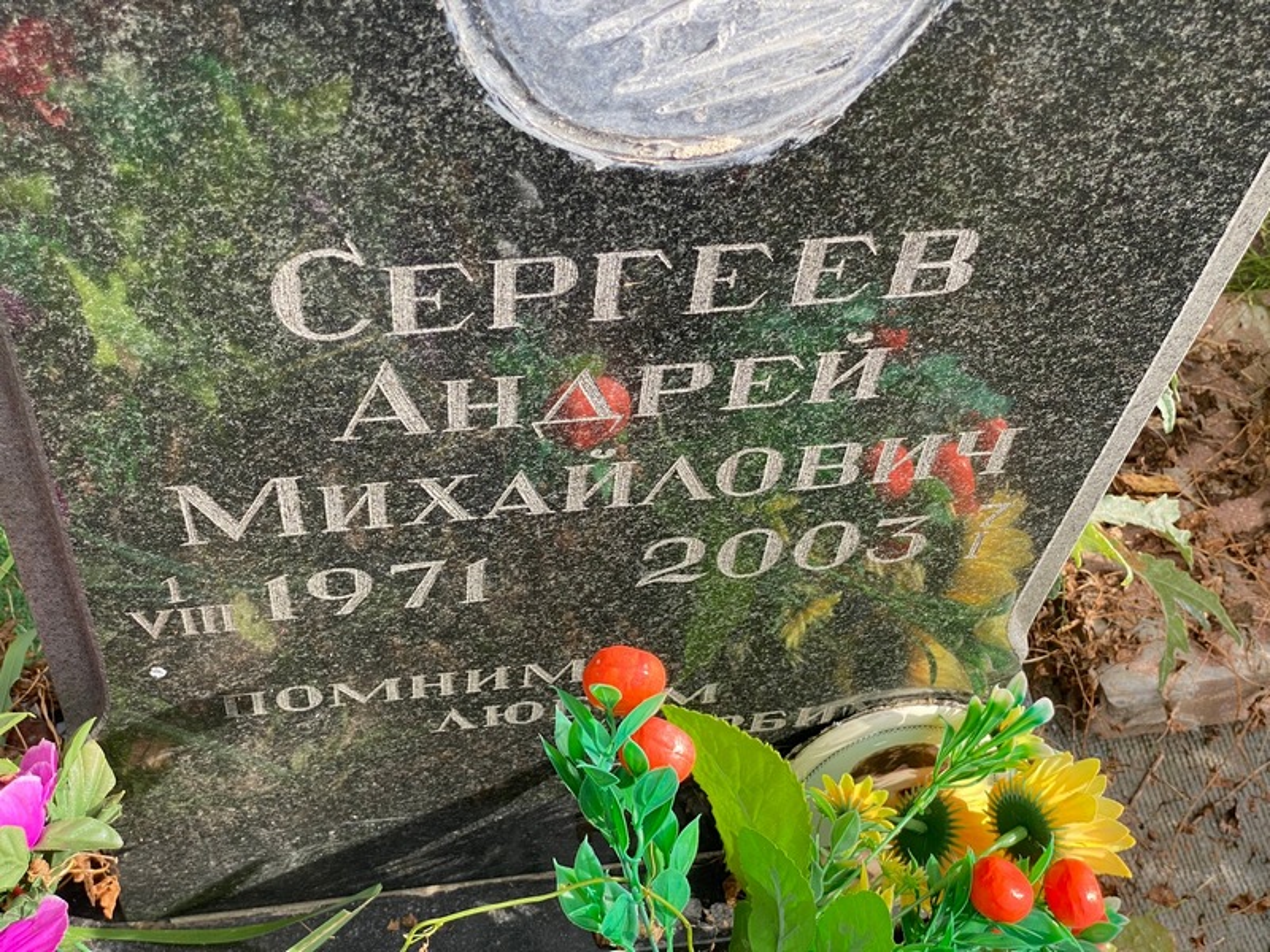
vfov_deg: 28.0
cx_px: 635
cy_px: 476
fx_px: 1908
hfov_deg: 36.8
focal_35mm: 52
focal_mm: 6
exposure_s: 1/305
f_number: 2
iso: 20
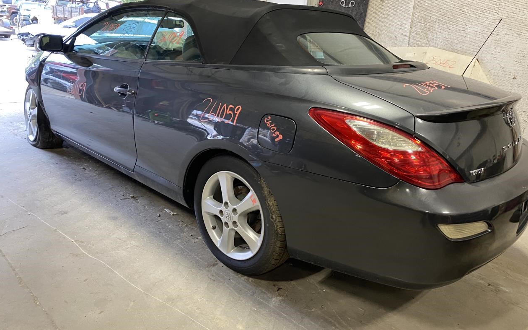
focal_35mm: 28
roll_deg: -6.7
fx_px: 403
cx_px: 265
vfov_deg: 44.4
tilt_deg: -12.0
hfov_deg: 66.5
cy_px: 139
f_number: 1.8
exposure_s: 1/60
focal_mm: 4.25
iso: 250
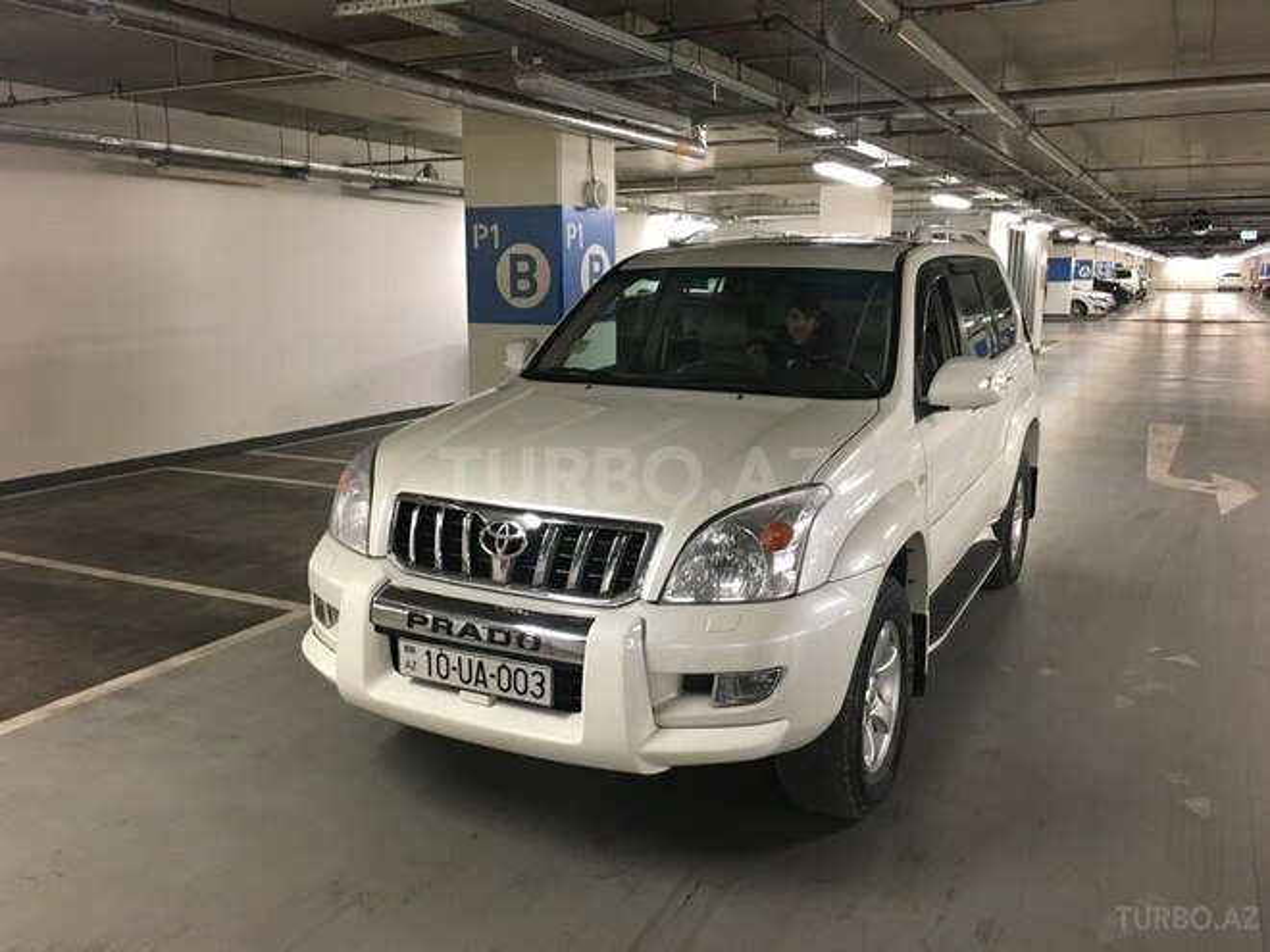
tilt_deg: -11.0
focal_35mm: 29
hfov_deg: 61.7
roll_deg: +0.3
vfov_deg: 48.2
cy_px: 476
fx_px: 1064
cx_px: 635
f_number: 2.2
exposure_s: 1/33
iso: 160
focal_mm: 4.15
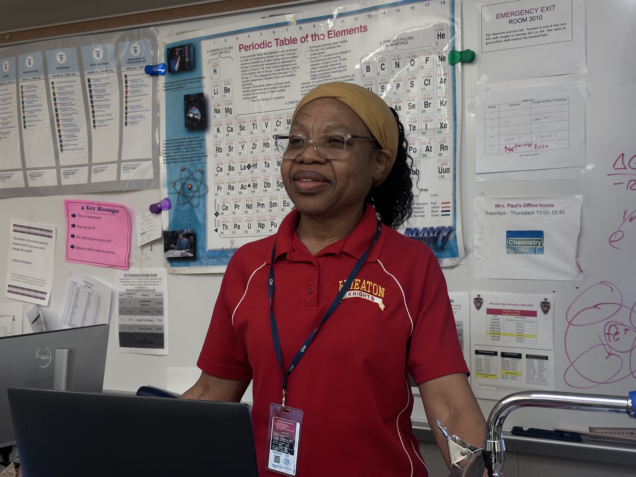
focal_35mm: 48
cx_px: 318
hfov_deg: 39.7
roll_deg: +0.2
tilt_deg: +0.2
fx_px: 882
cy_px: 238
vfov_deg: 30.3
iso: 80
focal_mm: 6.86
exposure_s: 1/60
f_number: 1.78
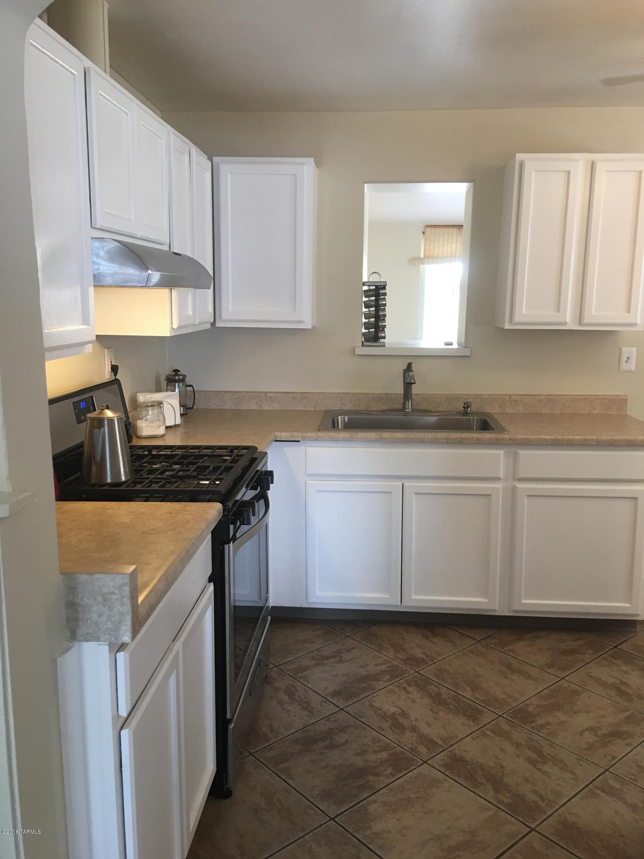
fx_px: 719
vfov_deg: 61.7
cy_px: 430
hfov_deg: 48.2
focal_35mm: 29
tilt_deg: -8.9
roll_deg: -2.1
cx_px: 322
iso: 50
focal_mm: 4.15
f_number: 2.2
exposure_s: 1/17
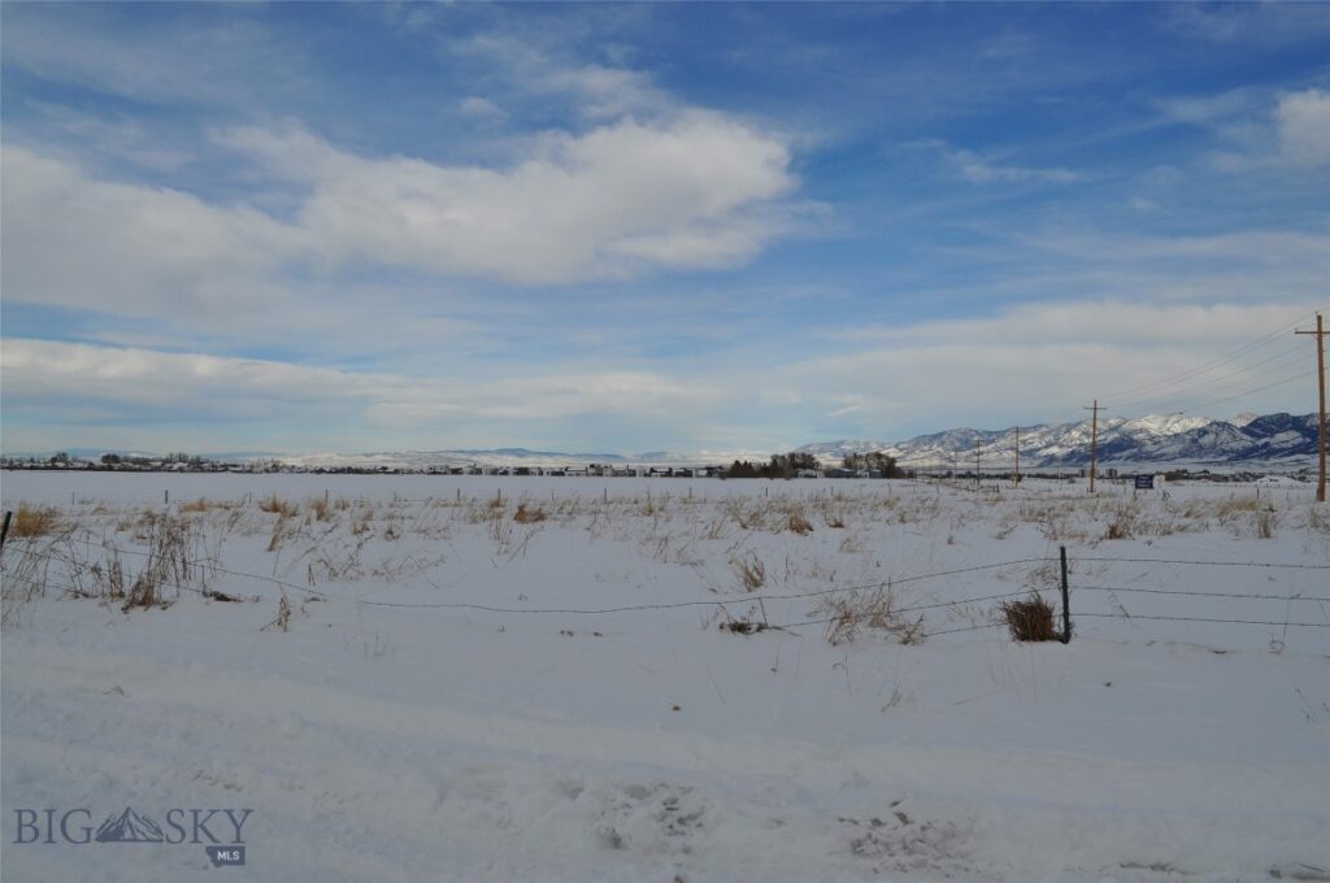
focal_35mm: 27
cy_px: 442
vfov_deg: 47.8
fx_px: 996
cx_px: 665
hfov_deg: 67.4
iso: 200
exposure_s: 1/500
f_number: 11
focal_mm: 18
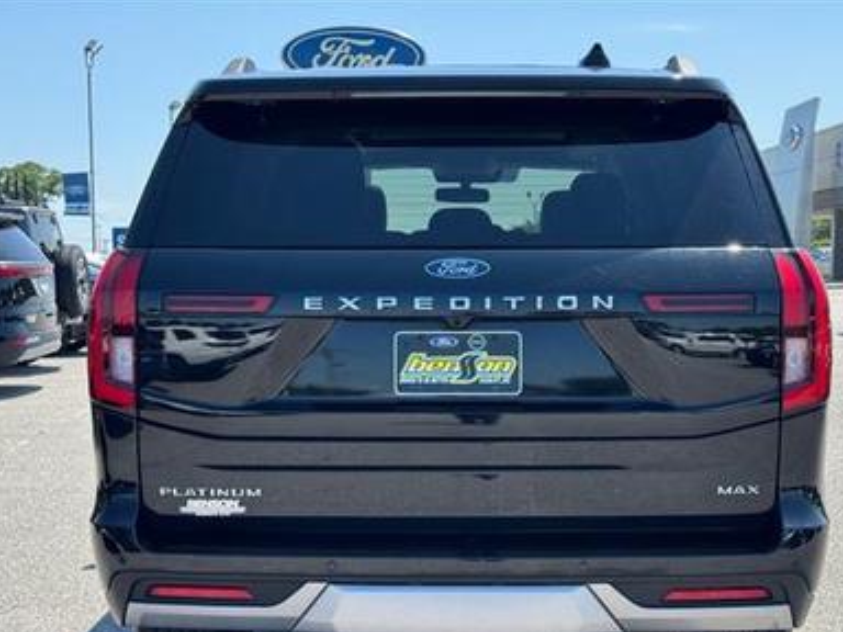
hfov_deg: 30.7
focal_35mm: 63
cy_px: 413
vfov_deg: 23.2
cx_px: 465
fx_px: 1534
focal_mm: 6.76
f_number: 1.78
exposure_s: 1/1984
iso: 64
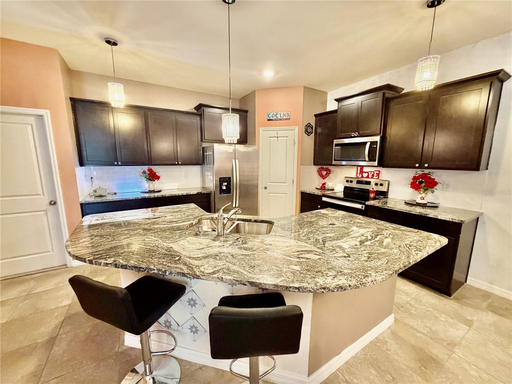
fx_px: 207
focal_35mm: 14
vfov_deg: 85.7
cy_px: 192
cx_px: 256
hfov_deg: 102.1
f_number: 2.2
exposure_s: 1/60
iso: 400
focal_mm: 2.22
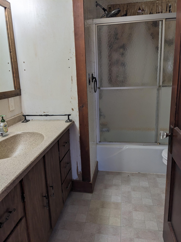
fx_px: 188
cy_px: 121
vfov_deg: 65.3
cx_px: 90
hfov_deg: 51.4
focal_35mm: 27
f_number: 1.73
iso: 52
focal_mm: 4.38
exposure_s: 1/30
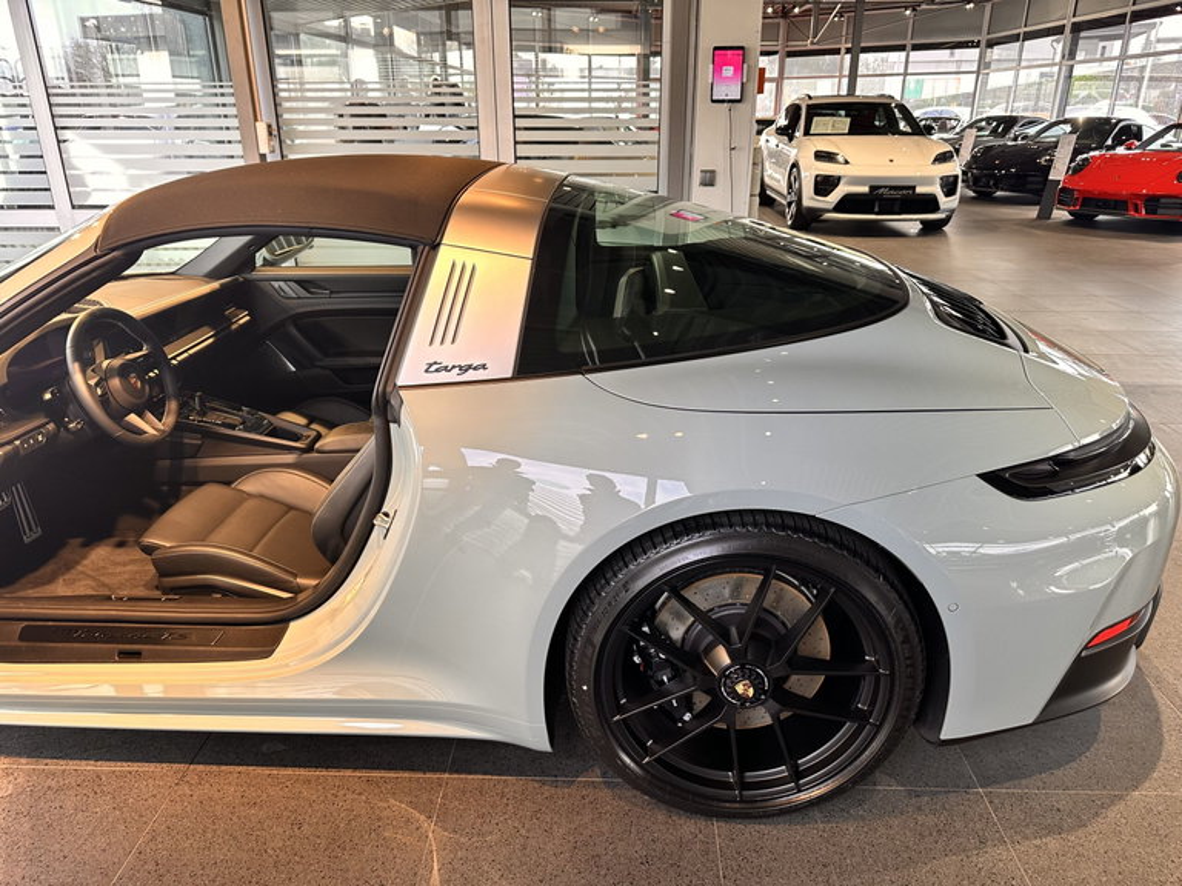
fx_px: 820
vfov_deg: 56.8
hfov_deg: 71.6
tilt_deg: -21.4
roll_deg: -0.2
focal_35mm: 24
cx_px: 591
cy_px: 443
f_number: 1.78
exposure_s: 1/100
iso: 125
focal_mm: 6.86
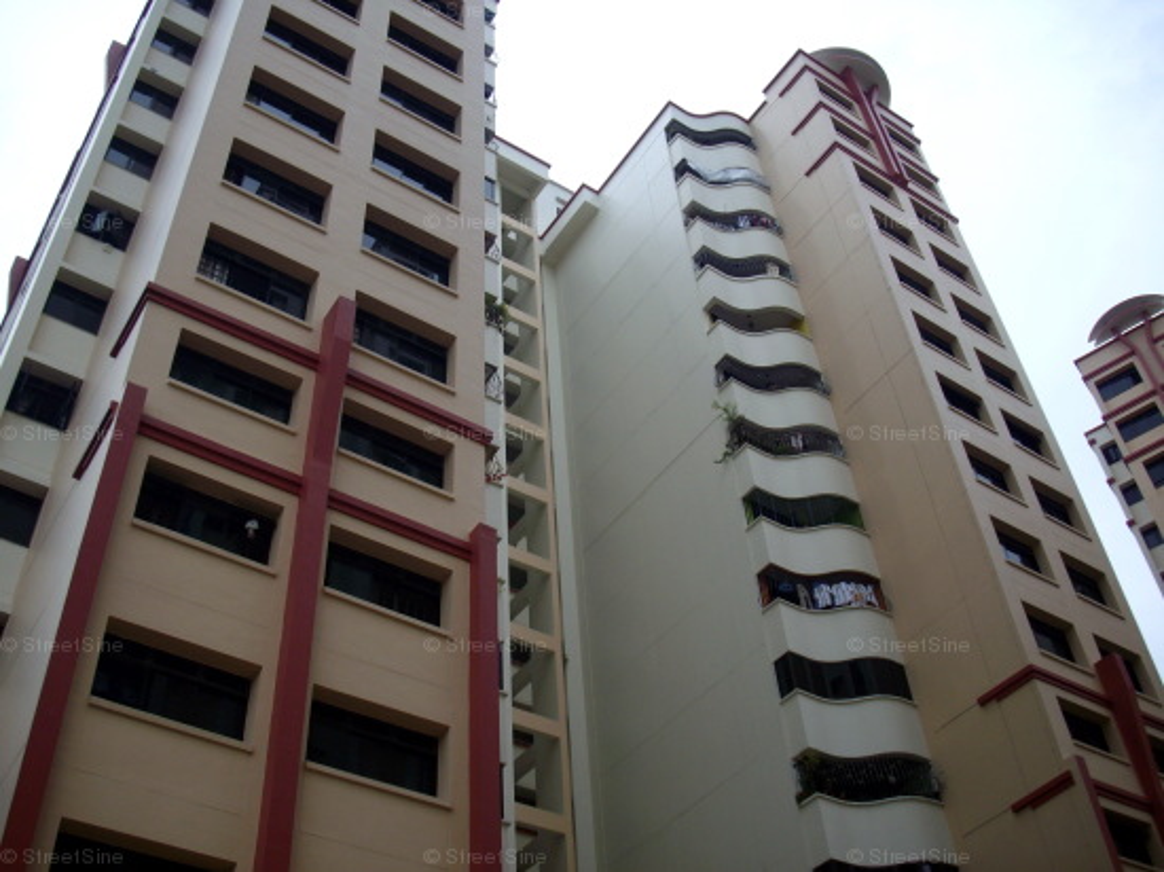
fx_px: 1244
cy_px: 436
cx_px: 582
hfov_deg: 50.2
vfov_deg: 38.6
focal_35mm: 37
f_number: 5.6
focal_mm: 6.2
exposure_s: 1/250
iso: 80
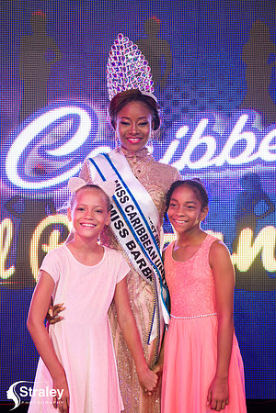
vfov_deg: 36.2
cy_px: 206
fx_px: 632
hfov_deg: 24.6
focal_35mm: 55
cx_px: 138
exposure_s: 1/160
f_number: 5
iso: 4000
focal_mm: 55
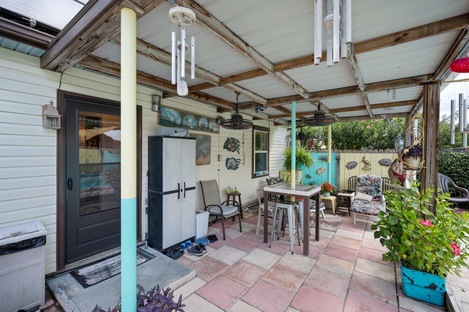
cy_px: 156
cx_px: 234
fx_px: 208
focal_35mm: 16
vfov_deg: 73.7
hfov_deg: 96.8
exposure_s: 1/50
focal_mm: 16
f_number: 9
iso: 100
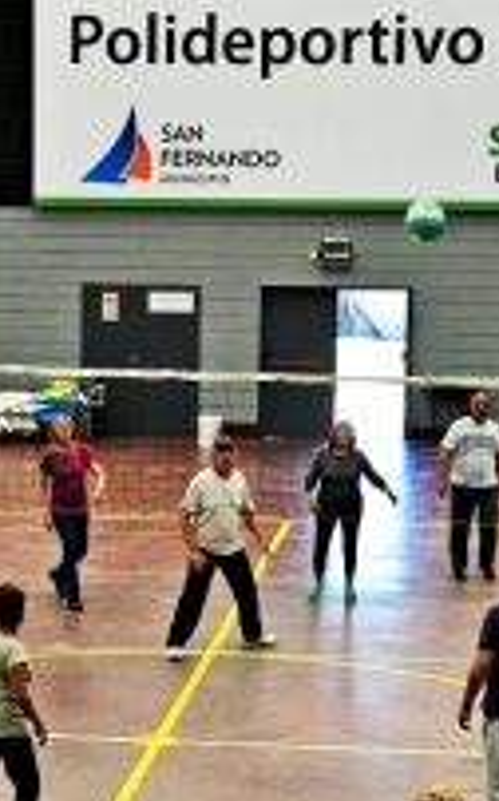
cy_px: 579
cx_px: 150
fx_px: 2353
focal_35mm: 108
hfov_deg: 12.1
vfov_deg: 19.2
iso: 1600
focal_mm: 32
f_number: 4.2
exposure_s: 1/500
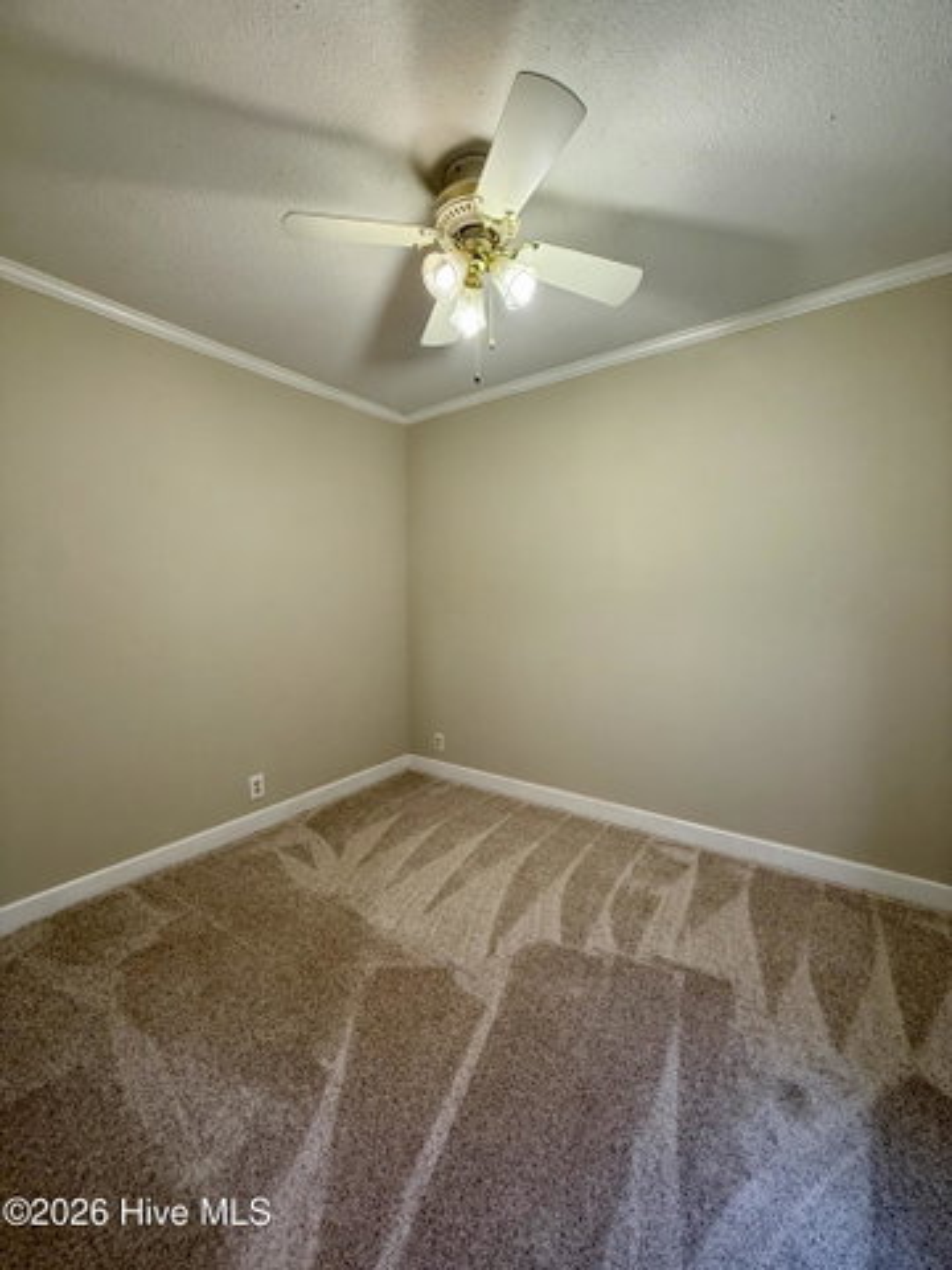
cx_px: 476
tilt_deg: -3.2
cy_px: 635
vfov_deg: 102.1
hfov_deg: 85.7
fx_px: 513
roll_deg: -0.3
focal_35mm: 14
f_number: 2.2
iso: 320
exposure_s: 1/120
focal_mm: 2.22
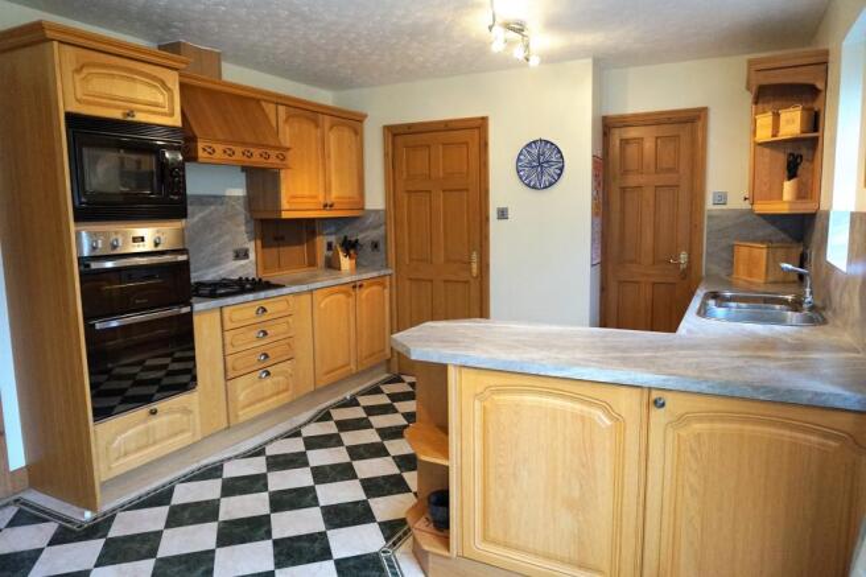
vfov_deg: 53.1
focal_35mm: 24
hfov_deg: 73.8
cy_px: 288
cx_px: 433
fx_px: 577
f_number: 4
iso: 1600
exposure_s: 1/160
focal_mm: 16
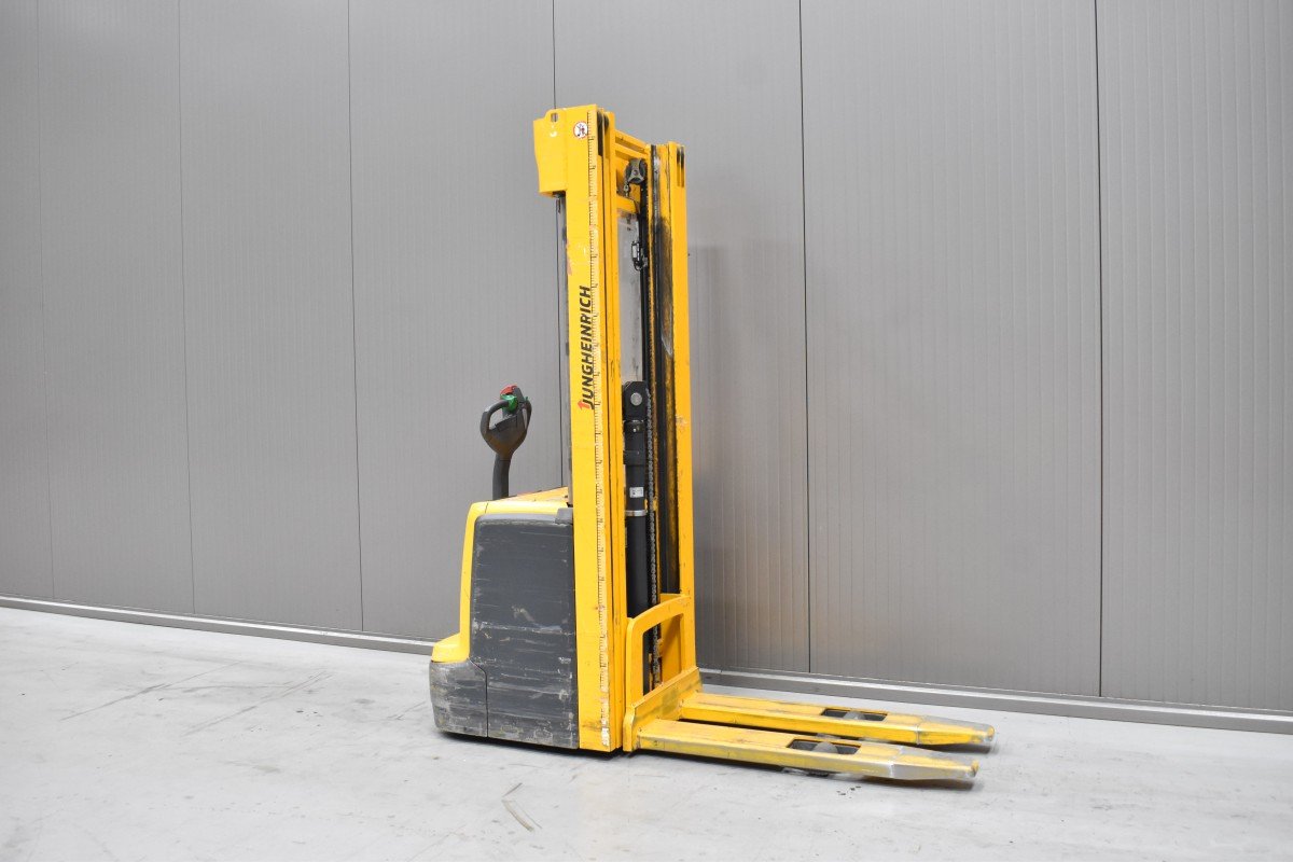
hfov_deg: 59.5
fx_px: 1131
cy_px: 431
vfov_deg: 41.7
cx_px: 646
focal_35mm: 32
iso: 1600
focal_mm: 21
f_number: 5
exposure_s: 1/30
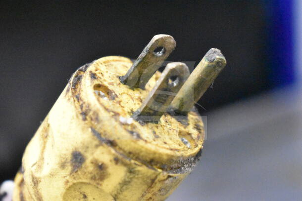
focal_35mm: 82
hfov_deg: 24.6
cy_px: 100
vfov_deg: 16.6
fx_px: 692
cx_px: 151
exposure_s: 1/100
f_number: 5.6
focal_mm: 55
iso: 20000
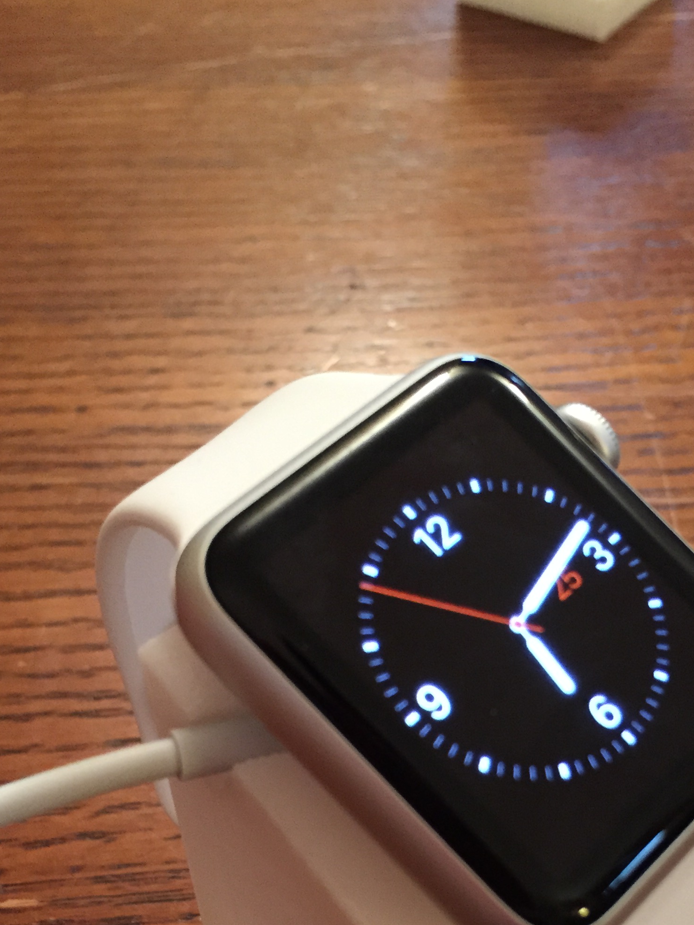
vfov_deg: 38.0
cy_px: 756
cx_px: 411
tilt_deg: -50.5
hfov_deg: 30.2
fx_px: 1283
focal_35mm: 48
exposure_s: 1/15
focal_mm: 4.15
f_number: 2.2
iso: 250
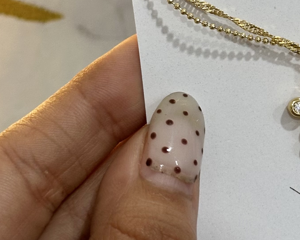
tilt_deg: -25.2
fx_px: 1243
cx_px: 328
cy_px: 93
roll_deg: +2.2
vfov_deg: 11.0
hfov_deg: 13.5
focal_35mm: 140
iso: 100
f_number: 1.78
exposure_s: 1/60
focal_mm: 6.86
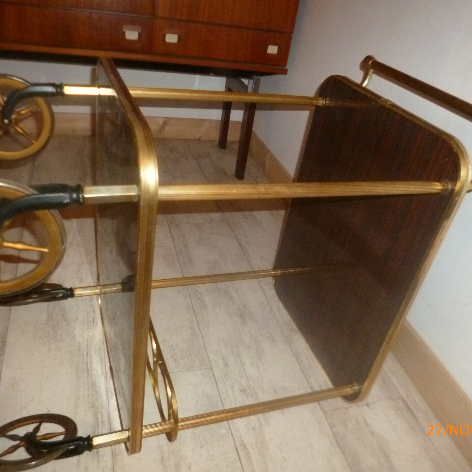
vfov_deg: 55.6
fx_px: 447
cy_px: 237
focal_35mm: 29
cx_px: 238
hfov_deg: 55.6
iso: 400
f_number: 2.5
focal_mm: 4.3
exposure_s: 1/60
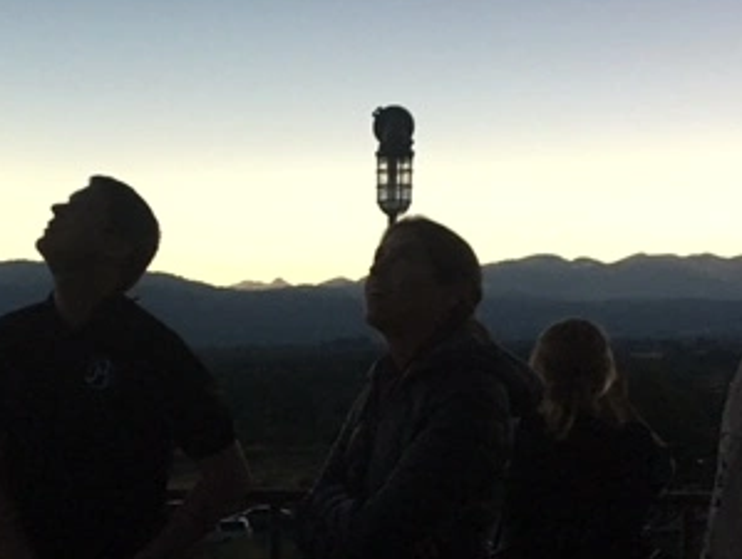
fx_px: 1331
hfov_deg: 30.9
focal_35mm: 62
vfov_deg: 23.1
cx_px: 253
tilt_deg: -5.9
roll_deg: +1.0
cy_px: 499
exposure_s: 1/15
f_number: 2.2
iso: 200
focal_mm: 4.15
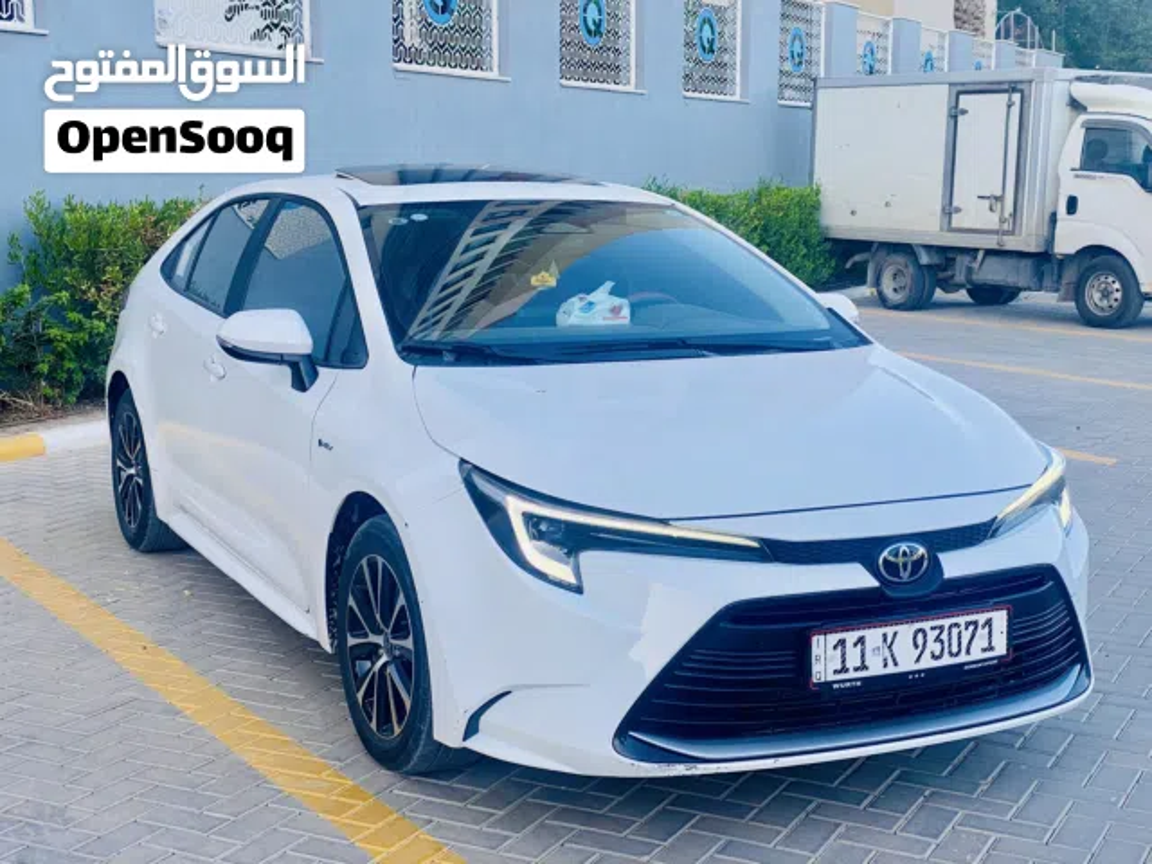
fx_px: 1731
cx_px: 576
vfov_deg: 28.0
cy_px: 432
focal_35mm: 52
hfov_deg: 36.8
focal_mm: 6
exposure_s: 1/311
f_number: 2
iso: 20
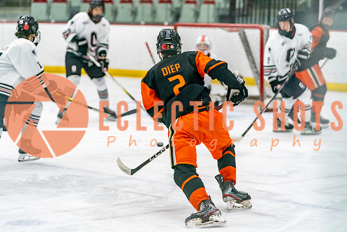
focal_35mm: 144
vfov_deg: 9.5
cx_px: 156
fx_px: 1386
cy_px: 106
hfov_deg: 14.3
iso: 3200
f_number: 2.8
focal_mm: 130
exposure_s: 1/1250
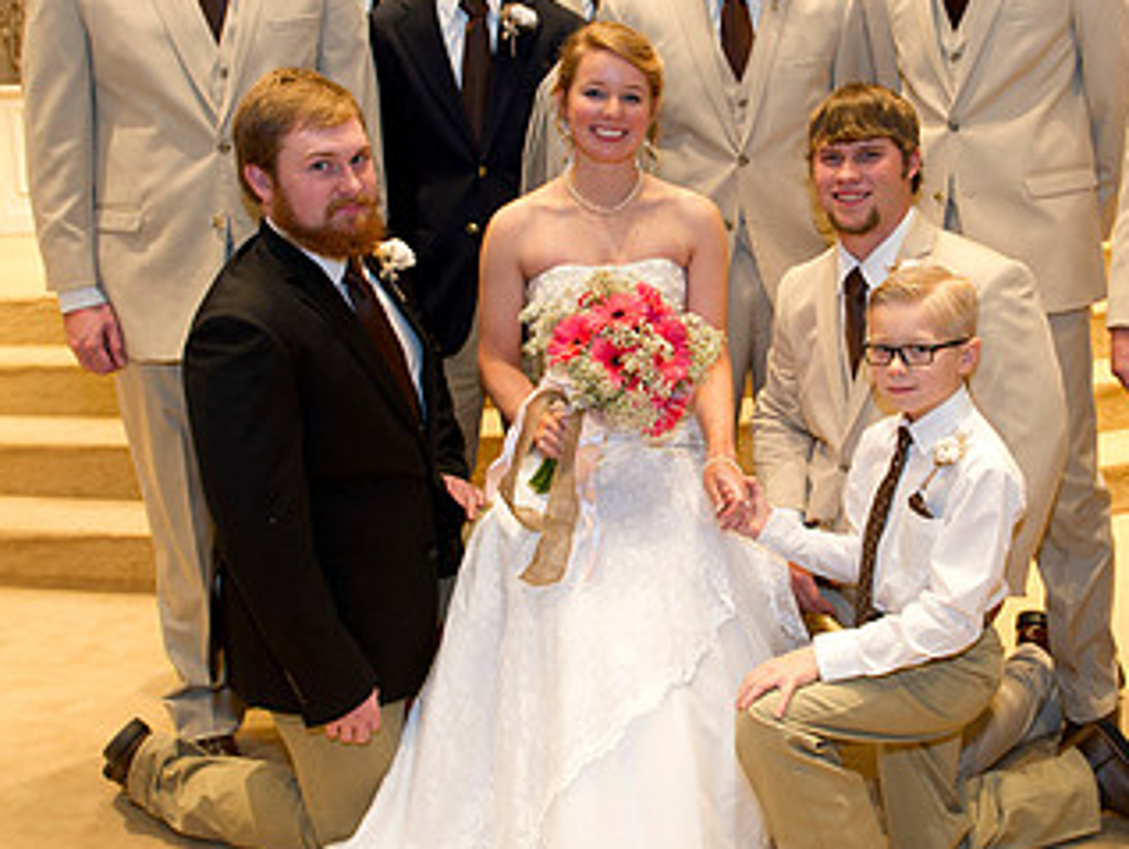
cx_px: 728
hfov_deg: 44.3
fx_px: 1371
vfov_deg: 34.3
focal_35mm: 42
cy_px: 355
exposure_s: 1/80
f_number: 4
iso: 1250
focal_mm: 24
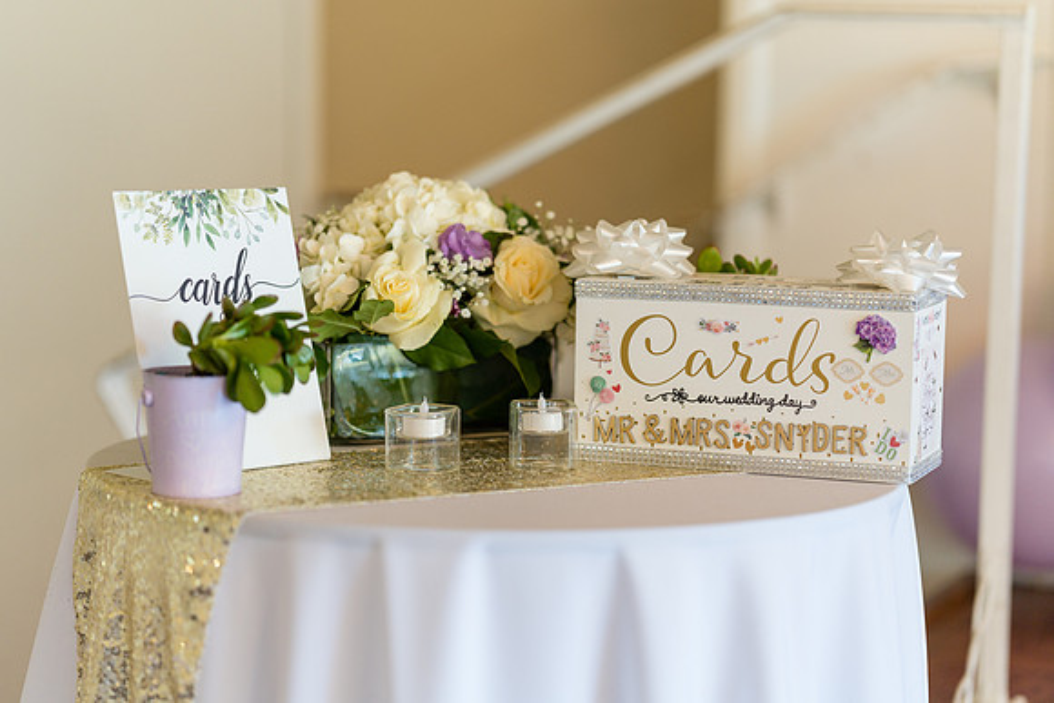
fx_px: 2489
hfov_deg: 23.9
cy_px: 352
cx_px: 527
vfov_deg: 16.1
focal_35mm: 85
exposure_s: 1/160
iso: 200
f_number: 1.4
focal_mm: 85
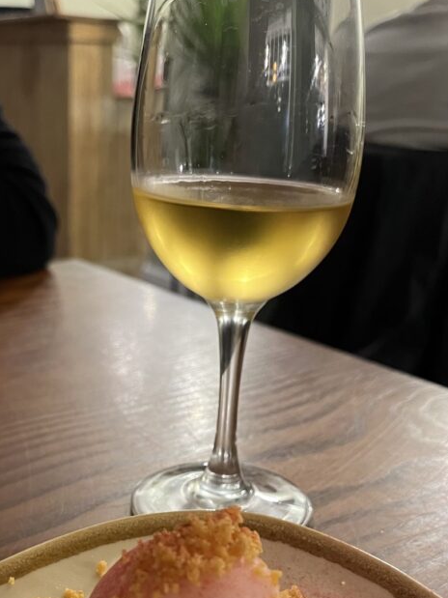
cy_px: 450
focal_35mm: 43
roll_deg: -1.5
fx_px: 742
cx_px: 154
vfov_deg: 42.5
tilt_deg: -26.3
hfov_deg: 33.3
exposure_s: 1/33
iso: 400
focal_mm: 5.1
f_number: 1.6
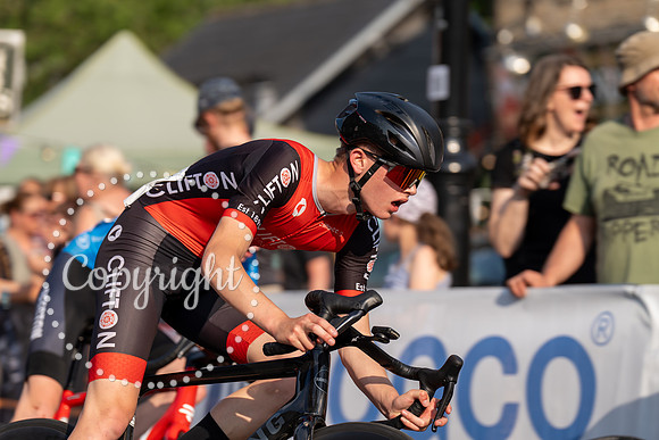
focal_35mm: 197
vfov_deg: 7.0
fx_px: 3607
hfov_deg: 10.4
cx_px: 330
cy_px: 220
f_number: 4.5
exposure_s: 1/1000
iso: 160
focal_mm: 197
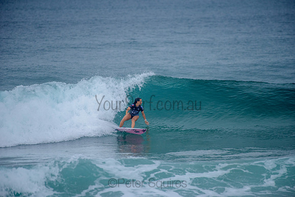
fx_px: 4099
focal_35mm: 500
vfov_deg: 2.8
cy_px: 98
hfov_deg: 4.1
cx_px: 148
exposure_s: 1/2000
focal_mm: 500
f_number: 5.6
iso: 450
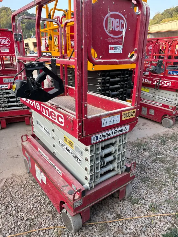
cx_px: 89
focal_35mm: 26
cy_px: 118
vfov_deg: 67.3
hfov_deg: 53.1
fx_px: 178
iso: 40
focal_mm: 5.96
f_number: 1.6
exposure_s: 1/195
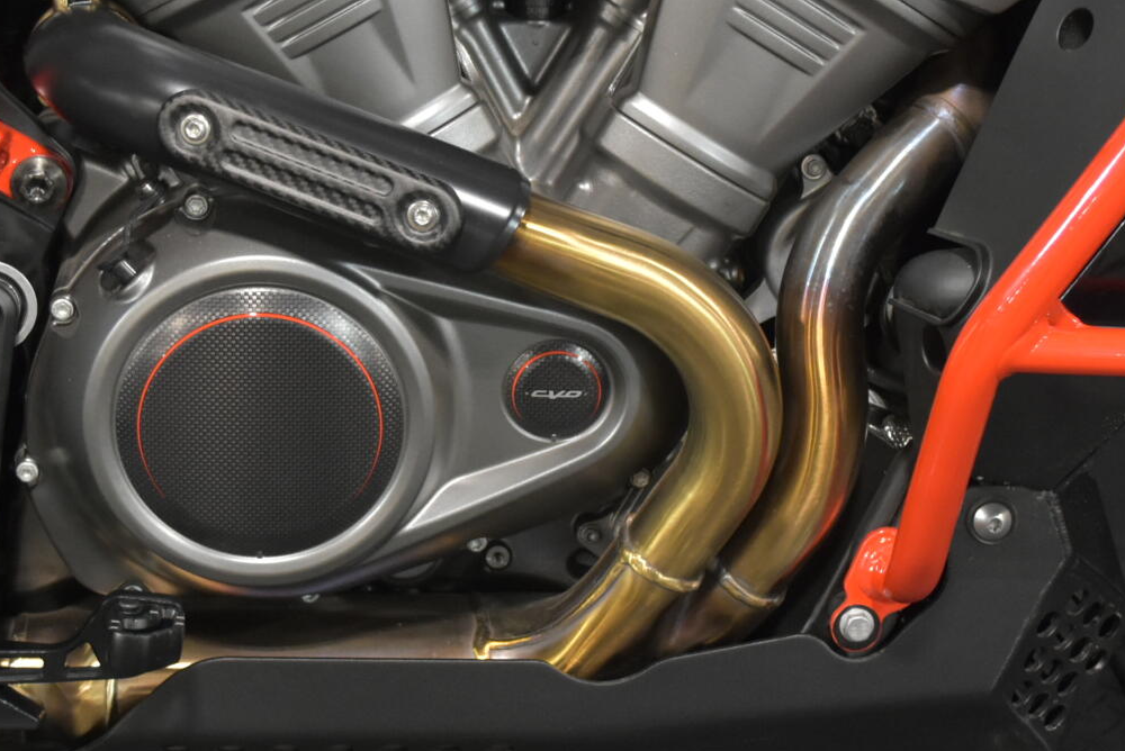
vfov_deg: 16.3
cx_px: 534
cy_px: 300
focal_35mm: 84
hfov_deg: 24.2
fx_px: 2626
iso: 1600
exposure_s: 1/25
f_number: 4.5
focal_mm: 28
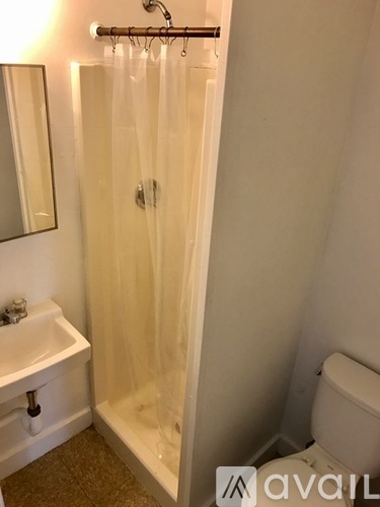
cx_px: 190
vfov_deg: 63.4
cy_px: 254
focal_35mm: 28
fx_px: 410
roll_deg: -3.7
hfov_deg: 49.7
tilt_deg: -24.3
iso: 25
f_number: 1.8
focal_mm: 3.99
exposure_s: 1/30
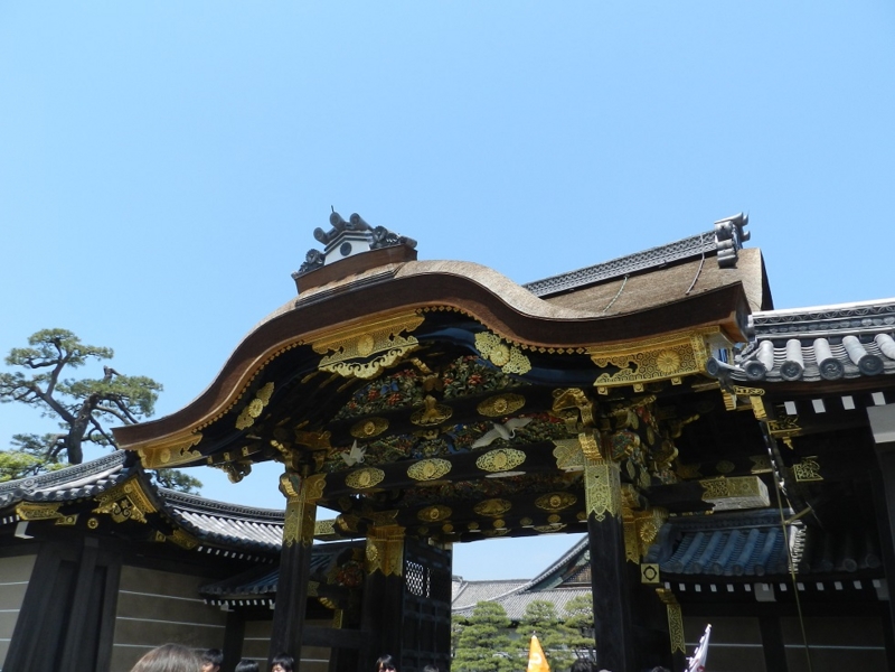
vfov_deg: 54.9
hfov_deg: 69.4
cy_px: 336
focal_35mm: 25
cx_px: 448
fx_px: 646
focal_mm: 4.5
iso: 160
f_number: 3.5
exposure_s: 1/1000
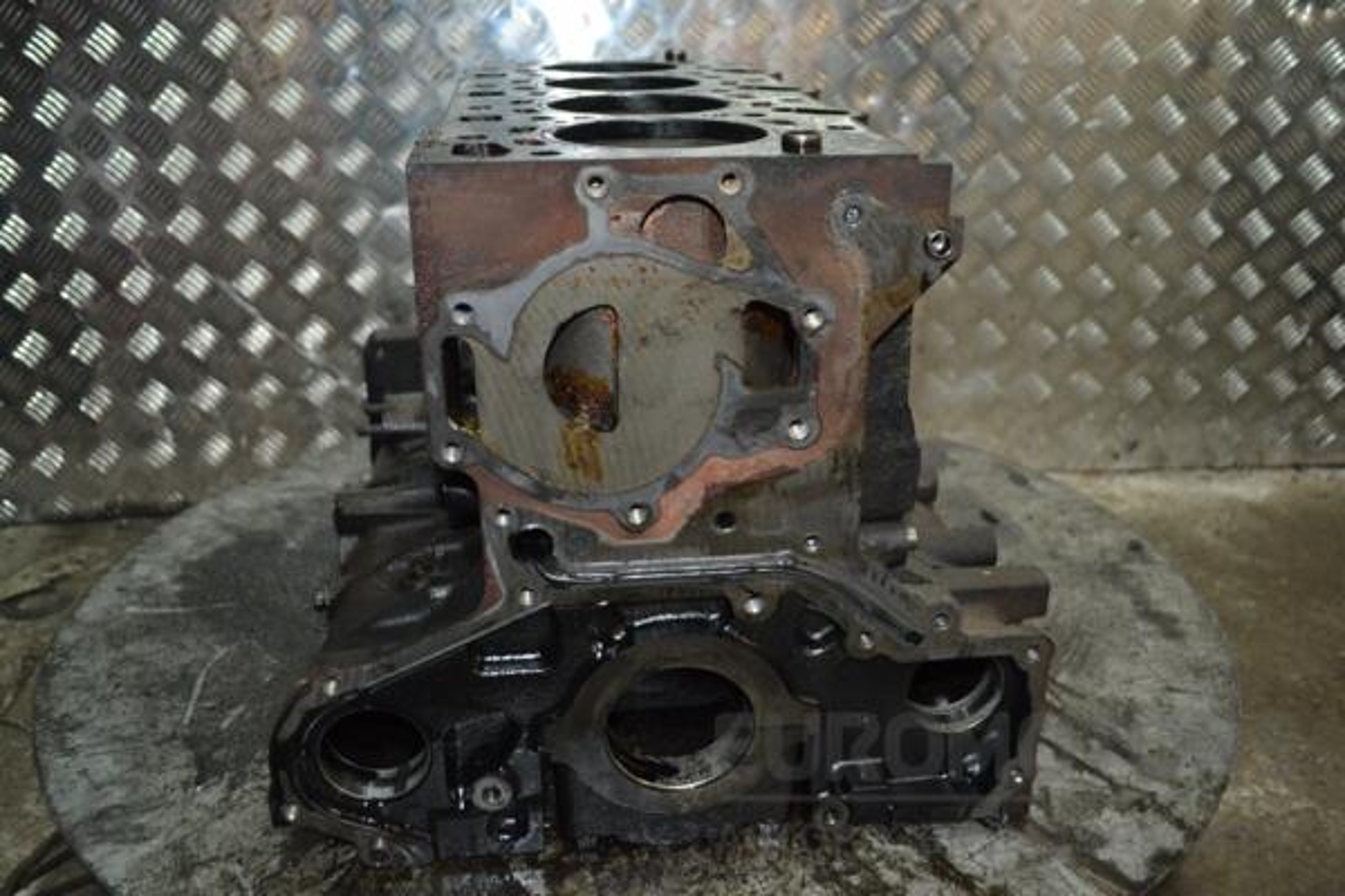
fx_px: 1233
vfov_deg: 40.0
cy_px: 448
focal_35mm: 33
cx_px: 672
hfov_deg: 57.2
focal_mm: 22
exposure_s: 1/60
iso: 1100
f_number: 3.8
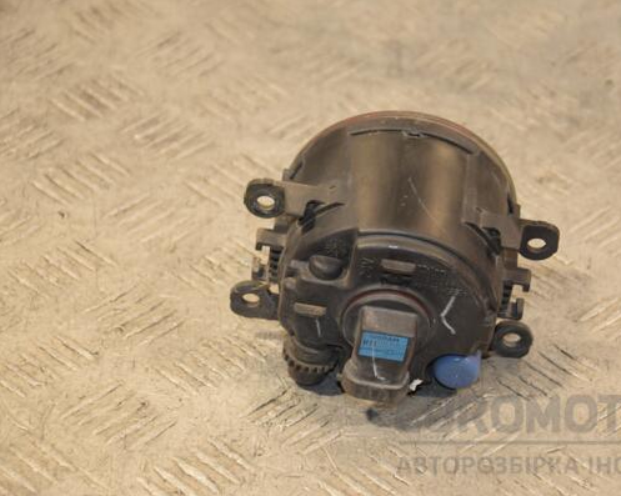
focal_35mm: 136
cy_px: 247
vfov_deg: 11.3
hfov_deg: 14.2
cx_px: 372
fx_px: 2498
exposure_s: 1/125
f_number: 5.3
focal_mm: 80
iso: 800
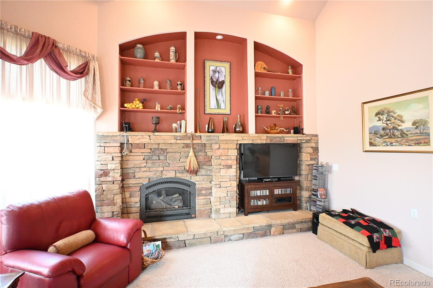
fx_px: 216
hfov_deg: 90.0
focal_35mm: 18
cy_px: 144
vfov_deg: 67.4
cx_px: 216
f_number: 3.5
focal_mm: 12
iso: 3200
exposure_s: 1/80
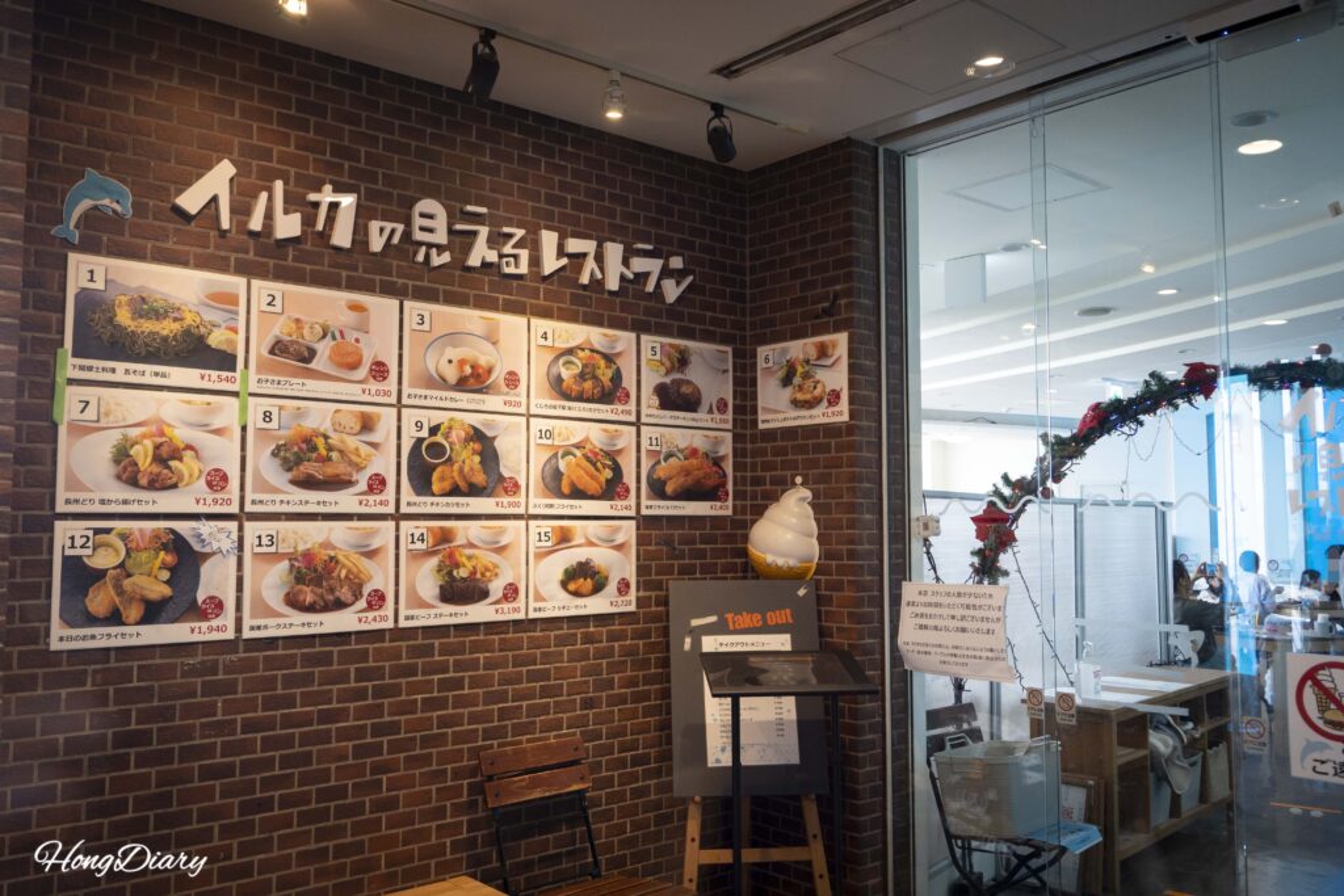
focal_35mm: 29
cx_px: 672
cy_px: 448
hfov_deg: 63.7
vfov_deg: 45.0
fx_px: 1083
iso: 1600
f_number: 4
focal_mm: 29
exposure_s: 1/160
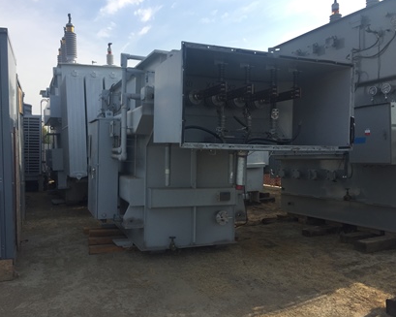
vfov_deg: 47.1
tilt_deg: -0.8
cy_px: 156
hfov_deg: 57.2
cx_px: 190
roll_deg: -0.2
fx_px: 363
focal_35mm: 31
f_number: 2.2
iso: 32
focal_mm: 4.15
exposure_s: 1/1236
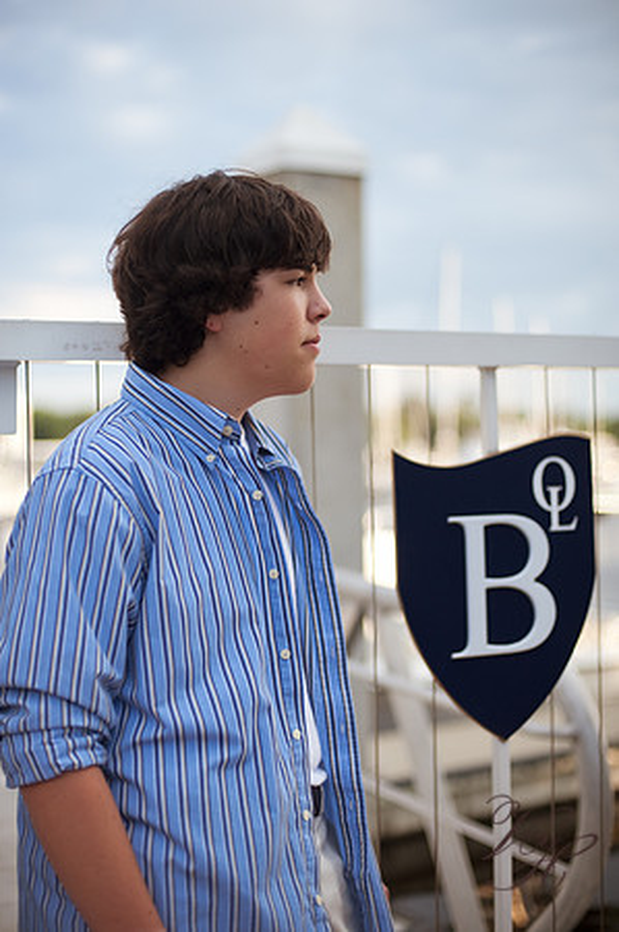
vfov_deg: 39.6
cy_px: 466
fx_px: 1292
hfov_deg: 26.9
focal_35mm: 50
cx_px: 310
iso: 200
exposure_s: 1/2000
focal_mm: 50
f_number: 1.8
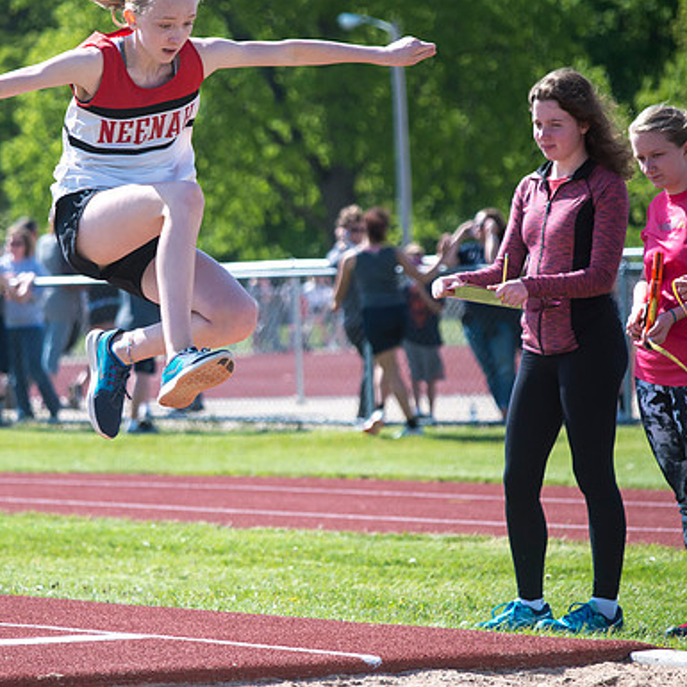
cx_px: 203
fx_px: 6040
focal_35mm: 269
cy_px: 344
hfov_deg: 6.5
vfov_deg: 6.5
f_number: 6.3
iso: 1000
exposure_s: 1/2500
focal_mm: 210
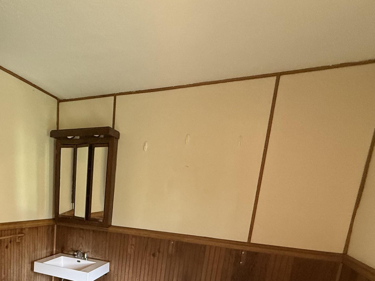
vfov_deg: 46.4
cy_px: 253
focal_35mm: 27
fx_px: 293
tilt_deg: -13.0
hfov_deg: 60.2
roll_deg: -3.2
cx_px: 76
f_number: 2.2
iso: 500
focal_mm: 2.22
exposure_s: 1/60
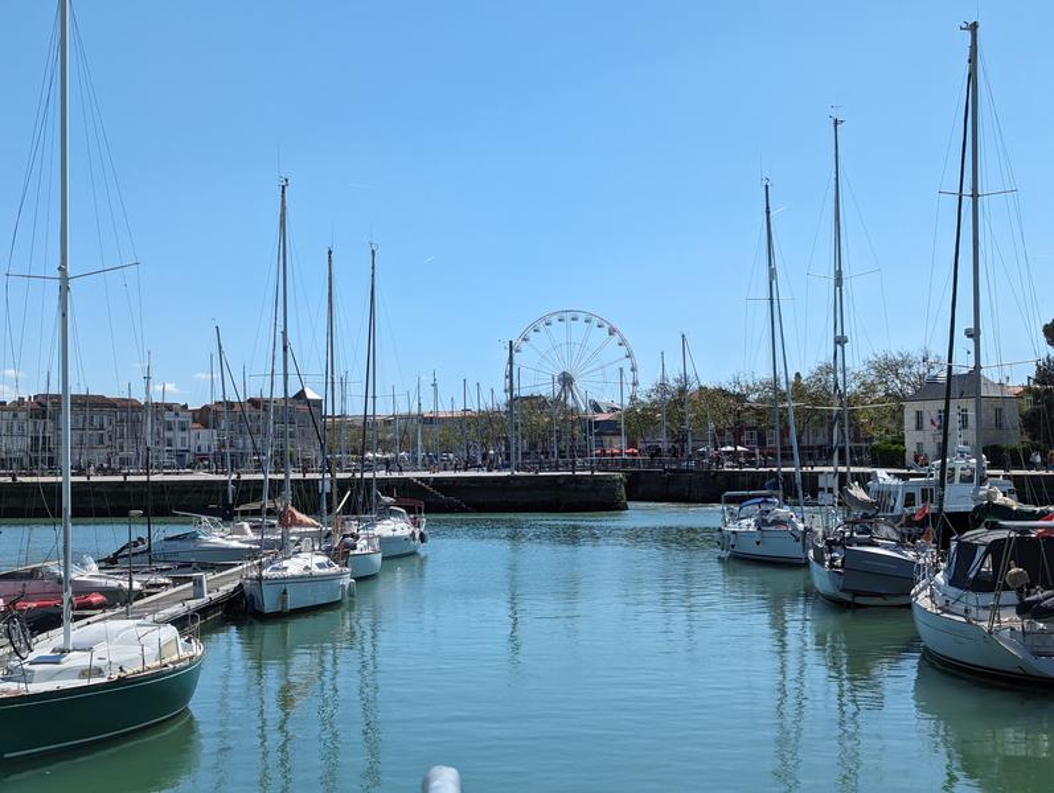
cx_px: 527
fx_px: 1464
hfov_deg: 39.6
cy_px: 396
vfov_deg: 30.3
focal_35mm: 48
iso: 50
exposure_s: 1/3448
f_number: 1.85
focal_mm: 6.81
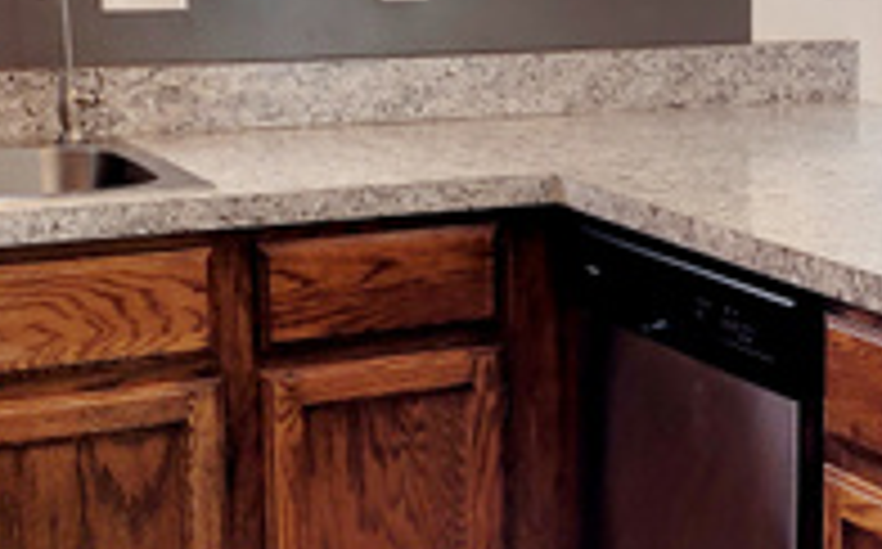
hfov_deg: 22.4
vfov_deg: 14.5
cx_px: 832
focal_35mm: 90
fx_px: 2161
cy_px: 216
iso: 50
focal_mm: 5.4
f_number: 1.8
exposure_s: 1/120
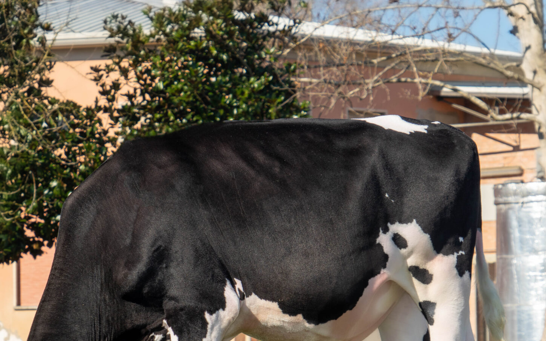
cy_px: 278
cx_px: 202
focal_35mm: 186
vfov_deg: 7.0
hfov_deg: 11.3
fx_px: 2768
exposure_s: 1/200
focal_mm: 103
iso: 100
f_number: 8
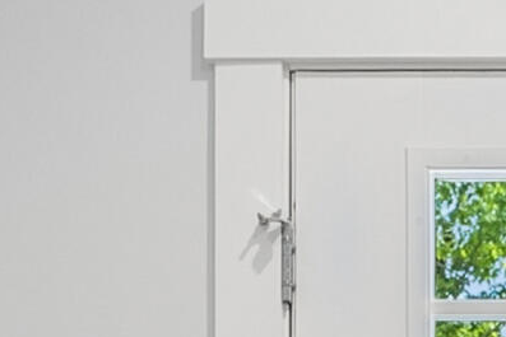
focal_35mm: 121
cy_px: 642
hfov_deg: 15.6
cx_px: 746
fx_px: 1701
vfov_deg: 10.5
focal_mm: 16
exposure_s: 1/50
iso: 320
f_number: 7.1
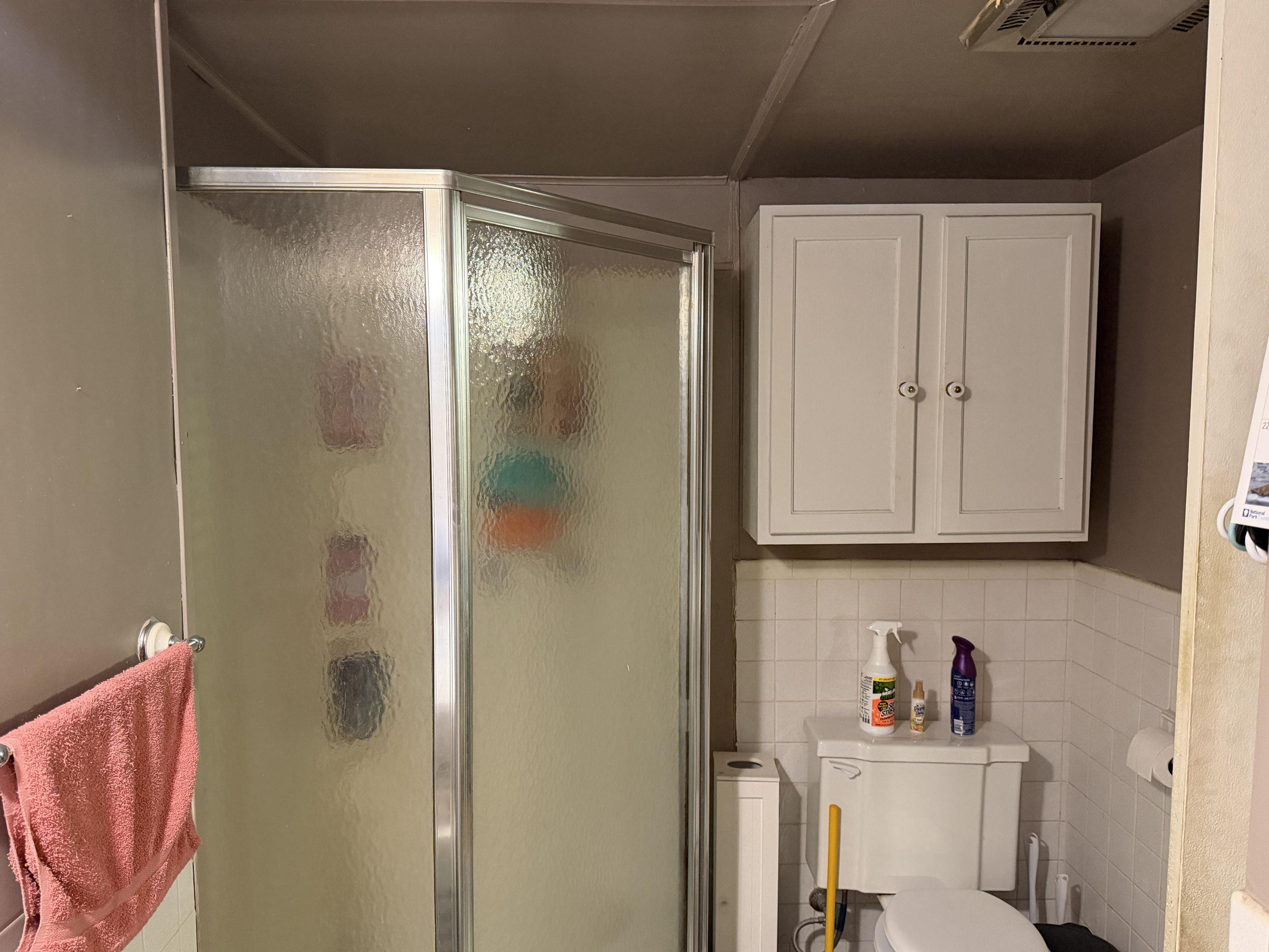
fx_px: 917
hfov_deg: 69.4
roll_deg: -0.4
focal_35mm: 25
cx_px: 643
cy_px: 493
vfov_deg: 54.9
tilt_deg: -4.6
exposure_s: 1/60
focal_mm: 6.76
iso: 800
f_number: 1.78
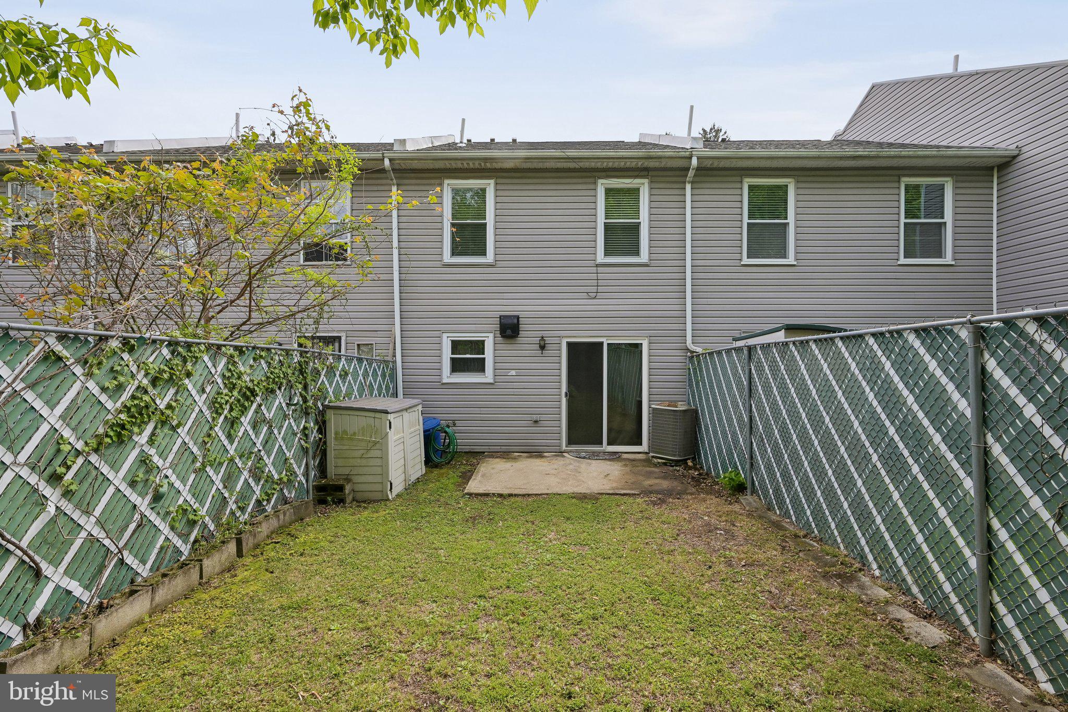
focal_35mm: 16
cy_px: 356
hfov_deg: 96.7
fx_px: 475
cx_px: 534
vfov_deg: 73.7
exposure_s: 1/250
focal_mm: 16
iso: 400
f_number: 11
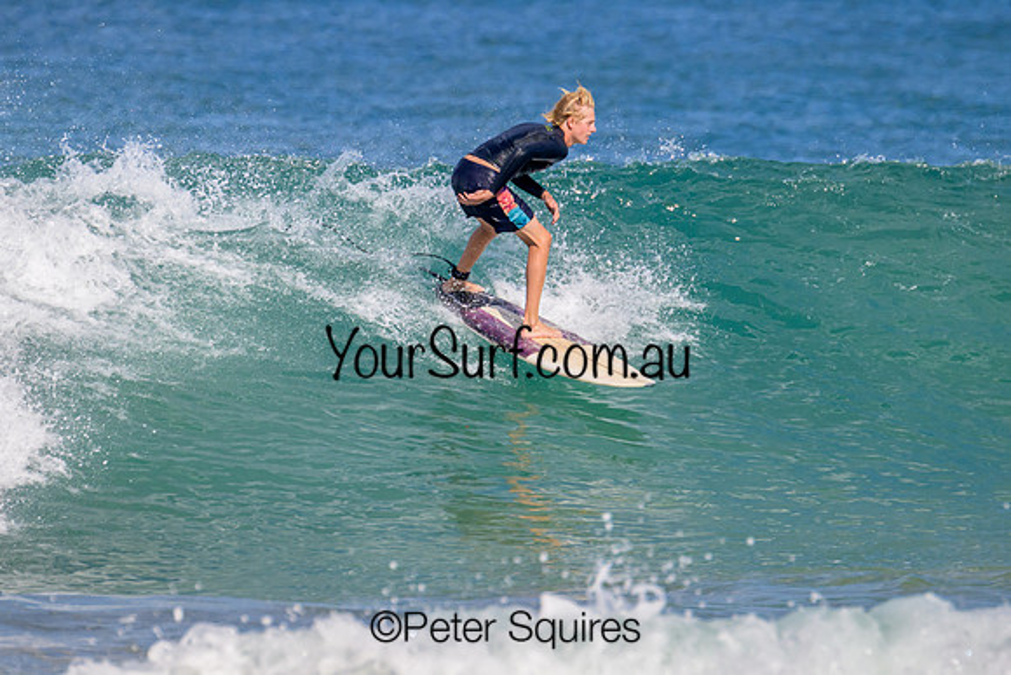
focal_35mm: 810
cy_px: 241
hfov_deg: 2.5
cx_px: 522
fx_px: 22763
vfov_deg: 1.7
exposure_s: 1/2000
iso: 720
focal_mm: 630
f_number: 11
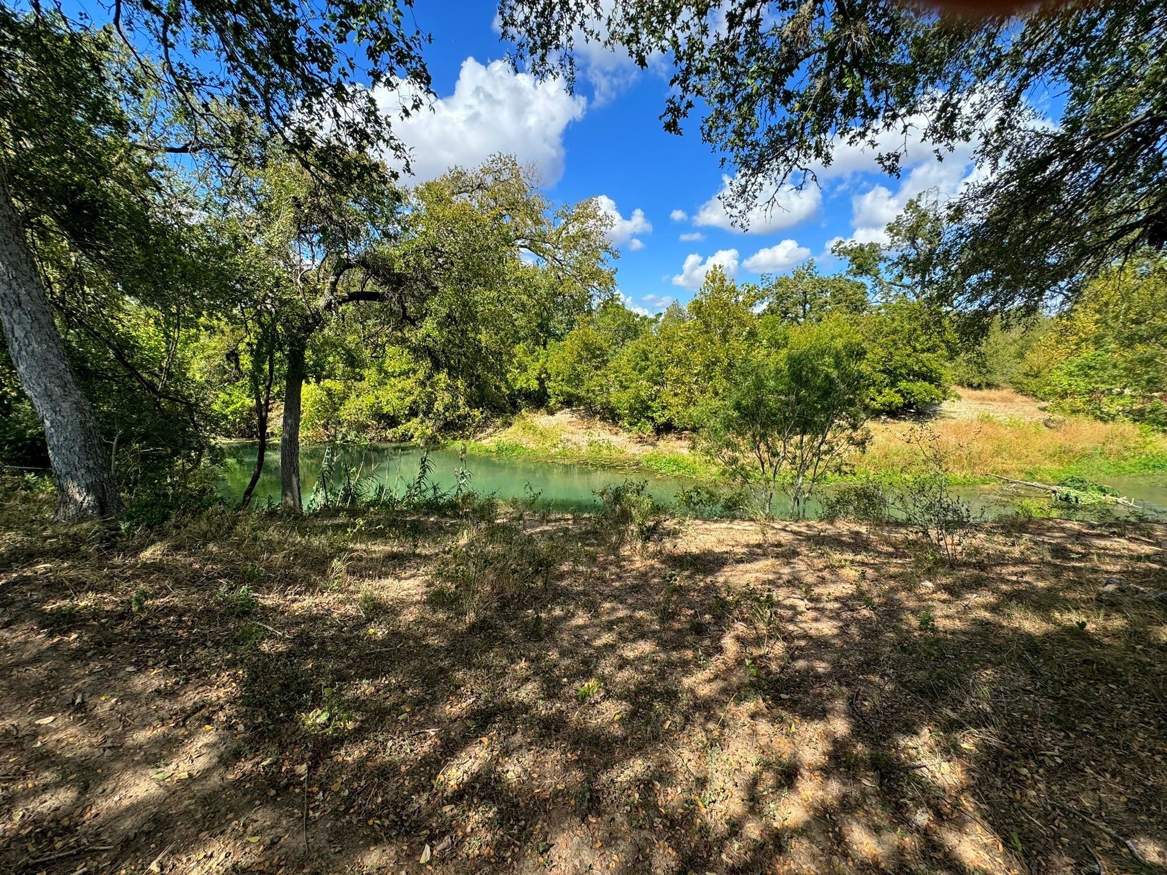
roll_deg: -1.0
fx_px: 472
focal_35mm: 14
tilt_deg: -1.3
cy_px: 438
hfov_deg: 102.1
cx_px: 584
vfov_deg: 85.7
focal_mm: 2.22
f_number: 2.2
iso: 40
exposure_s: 1/440
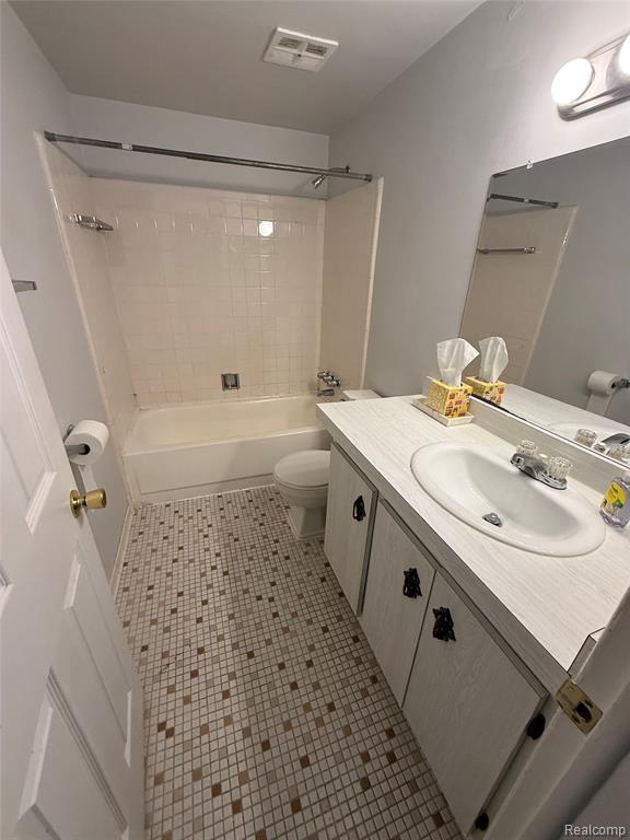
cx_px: 315
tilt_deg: -24.5
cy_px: 420
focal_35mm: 14
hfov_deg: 85.7
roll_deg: -1.8
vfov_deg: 102.1
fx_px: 340
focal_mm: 2.22
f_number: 2.2
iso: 320
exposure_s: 1/120
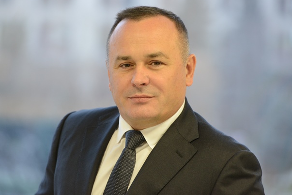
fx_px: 1679
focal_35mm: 207
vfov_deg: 6.6
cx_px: 139
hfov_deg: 9.9
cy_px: 92
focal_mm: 195
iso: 2500
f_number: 4.5
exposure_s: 1/125
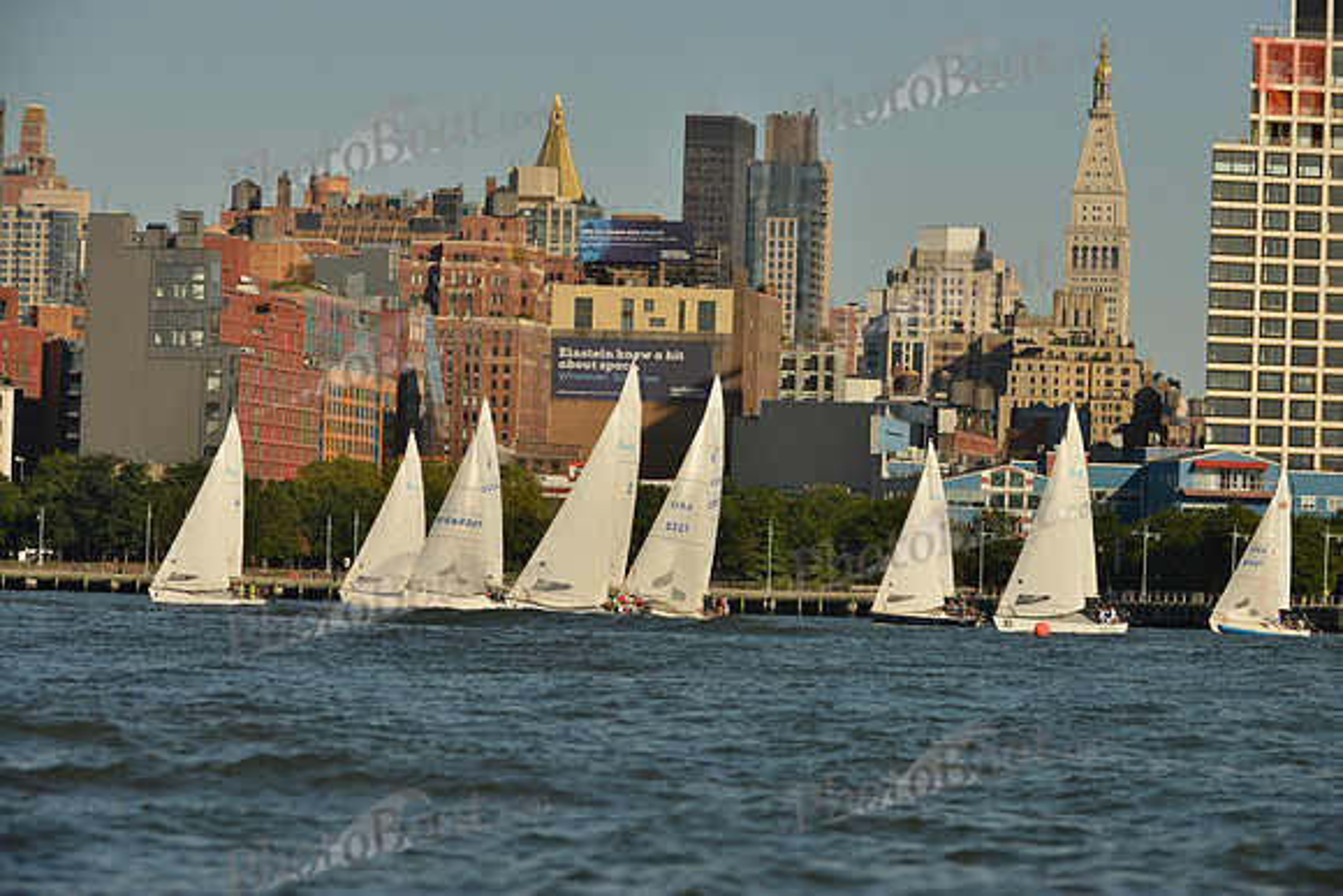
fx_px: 7463
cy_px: 448
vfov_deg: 6.9
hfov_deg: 10.3
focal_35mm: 200
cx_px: 672
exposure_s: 1/1000
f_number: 9
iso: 200
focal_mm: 200
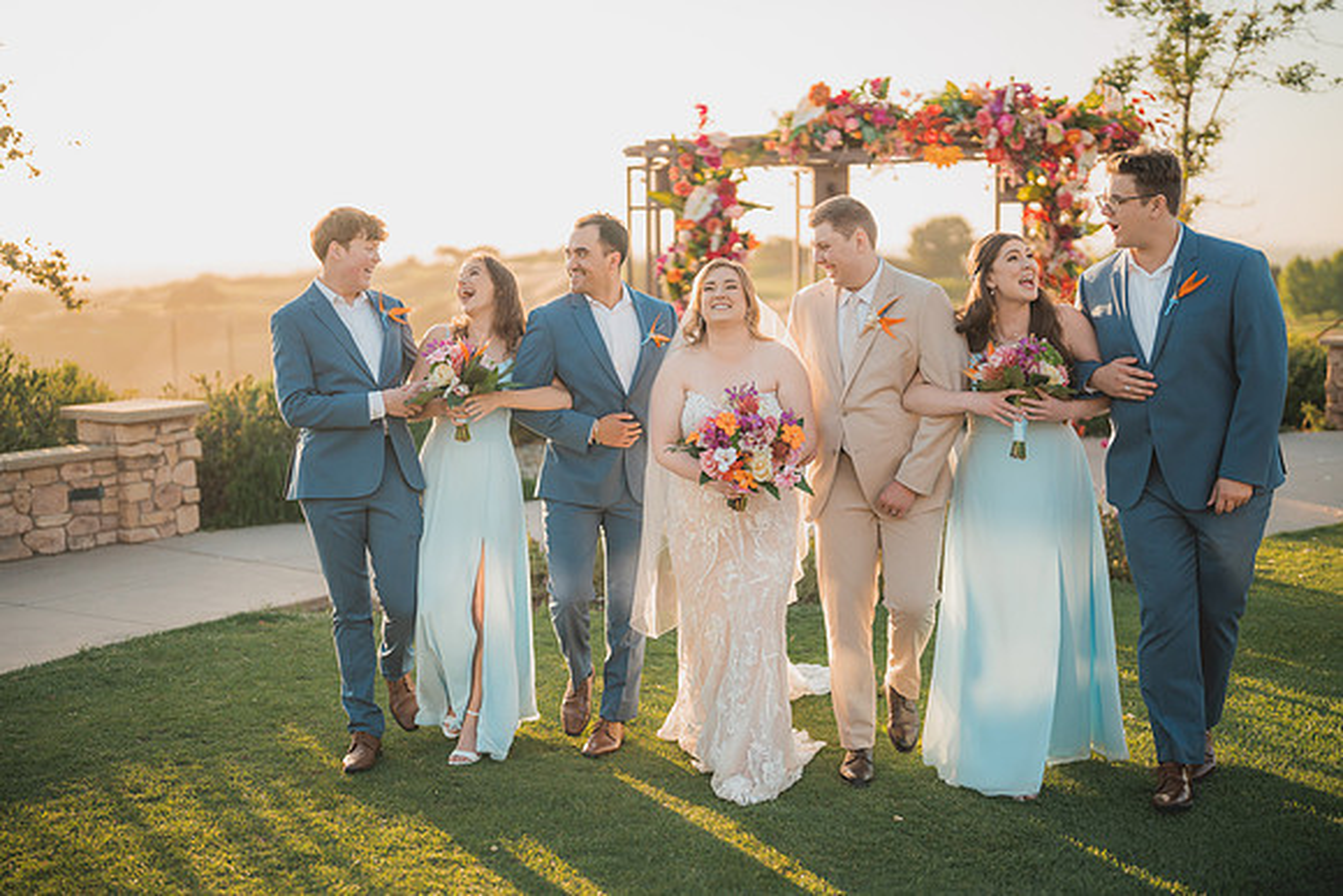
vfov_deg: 27.0
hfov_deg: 39.6
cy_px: 448
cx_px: 672
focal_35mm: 50
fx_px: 1866
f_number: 1.2
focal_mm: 50
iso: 200
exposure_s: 1/3200
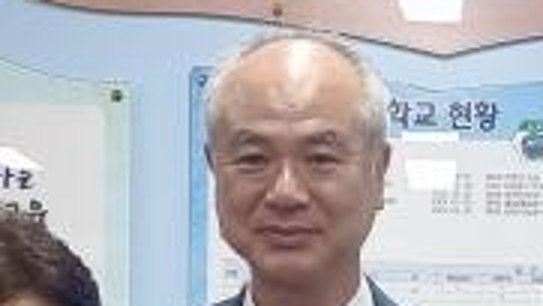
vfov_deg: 11.4
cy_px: 506
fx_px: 1455
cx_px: 618
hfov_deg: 20.1
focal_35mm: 101
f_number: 1.8
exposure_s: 1/120
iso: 160
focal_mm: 6.7
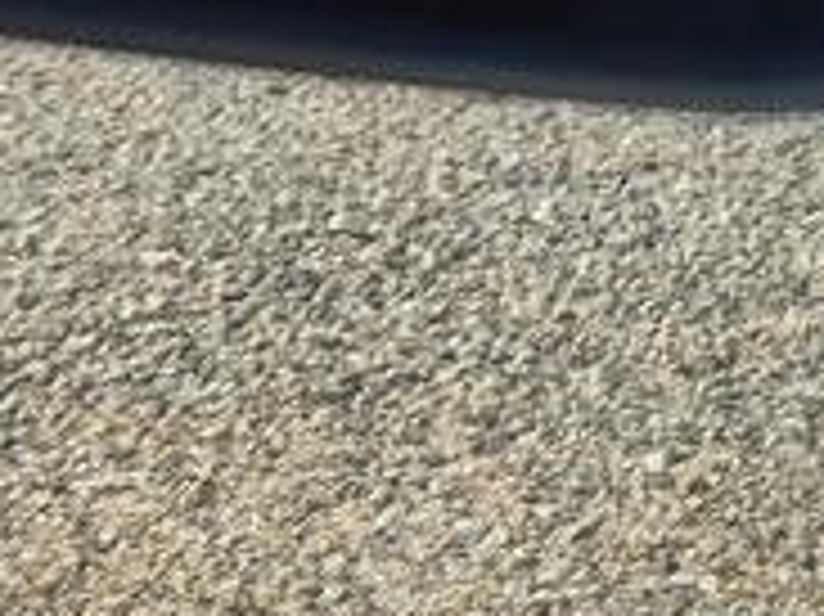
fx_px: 3830
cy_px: -405
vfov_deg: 8.9
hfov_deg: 12.3
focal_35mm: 161
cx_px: 243
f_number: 1.8
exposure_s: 1/5632
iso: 80
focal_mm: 5.4
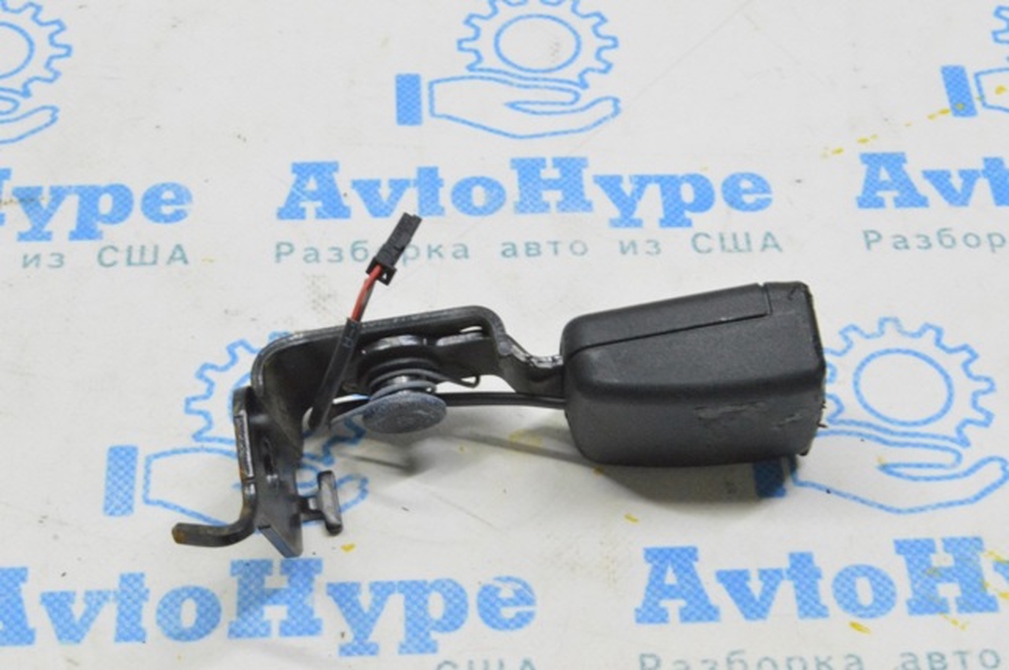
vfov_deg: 18.1
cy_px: 335
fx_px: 2099
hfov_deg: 27.0
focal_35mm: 75
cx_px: 504
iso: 6400
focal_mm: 50
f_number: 20
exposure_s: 1/20
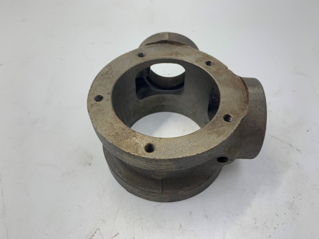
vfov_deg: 53.1
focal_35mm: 26
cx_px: 160
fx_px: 240
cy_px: 120
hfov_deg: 67.3
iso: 64
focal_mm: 4.25
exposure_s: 1/121
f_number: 1.8
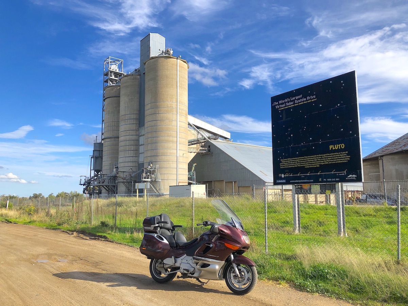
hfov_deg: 63.4
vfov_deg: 49.7
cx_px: 204
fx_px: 330
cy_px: 153
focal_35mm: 28
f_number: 1.8
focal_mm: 3.99
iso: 20
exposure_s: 1/1715
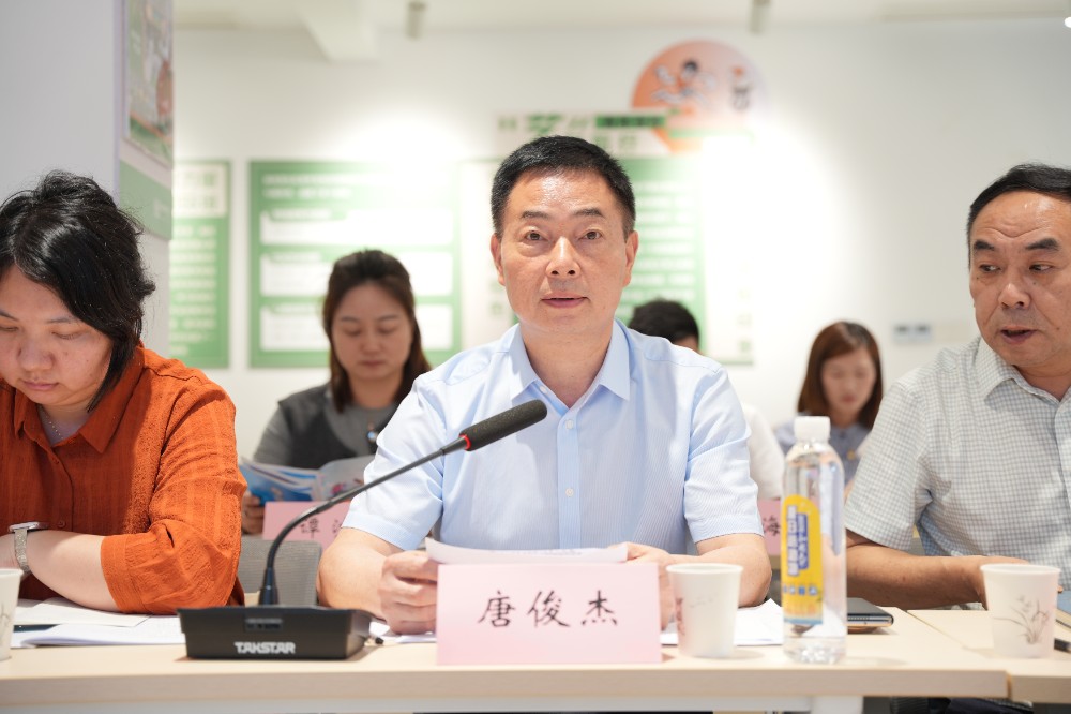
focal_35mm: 54
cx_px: 536
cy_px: 357
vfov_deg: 25.3
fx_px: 1591
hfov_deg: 37.2
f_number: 2.8
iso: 125
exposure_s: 1/60
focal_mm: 53.5
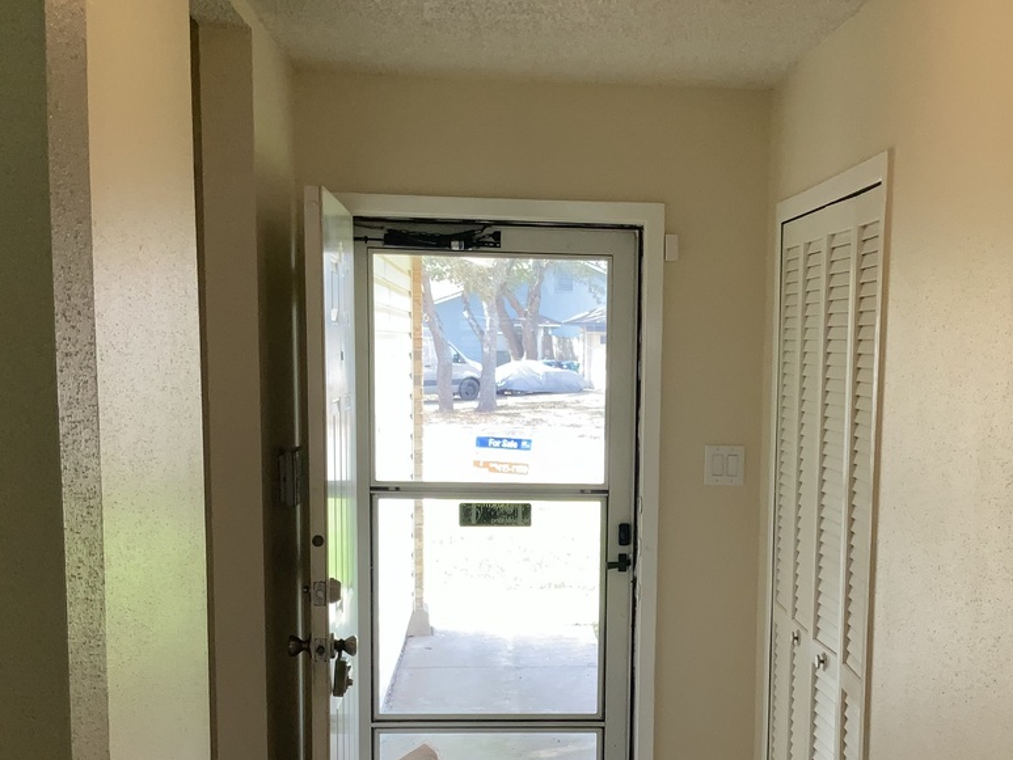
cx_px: 647
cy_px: 586
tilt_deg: -8.7
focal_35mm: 54
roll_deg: -0.3
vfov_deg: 26.6
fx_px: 1580
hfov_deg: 35.3
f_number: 1.8
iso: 50
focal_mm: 3
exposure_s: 1/120
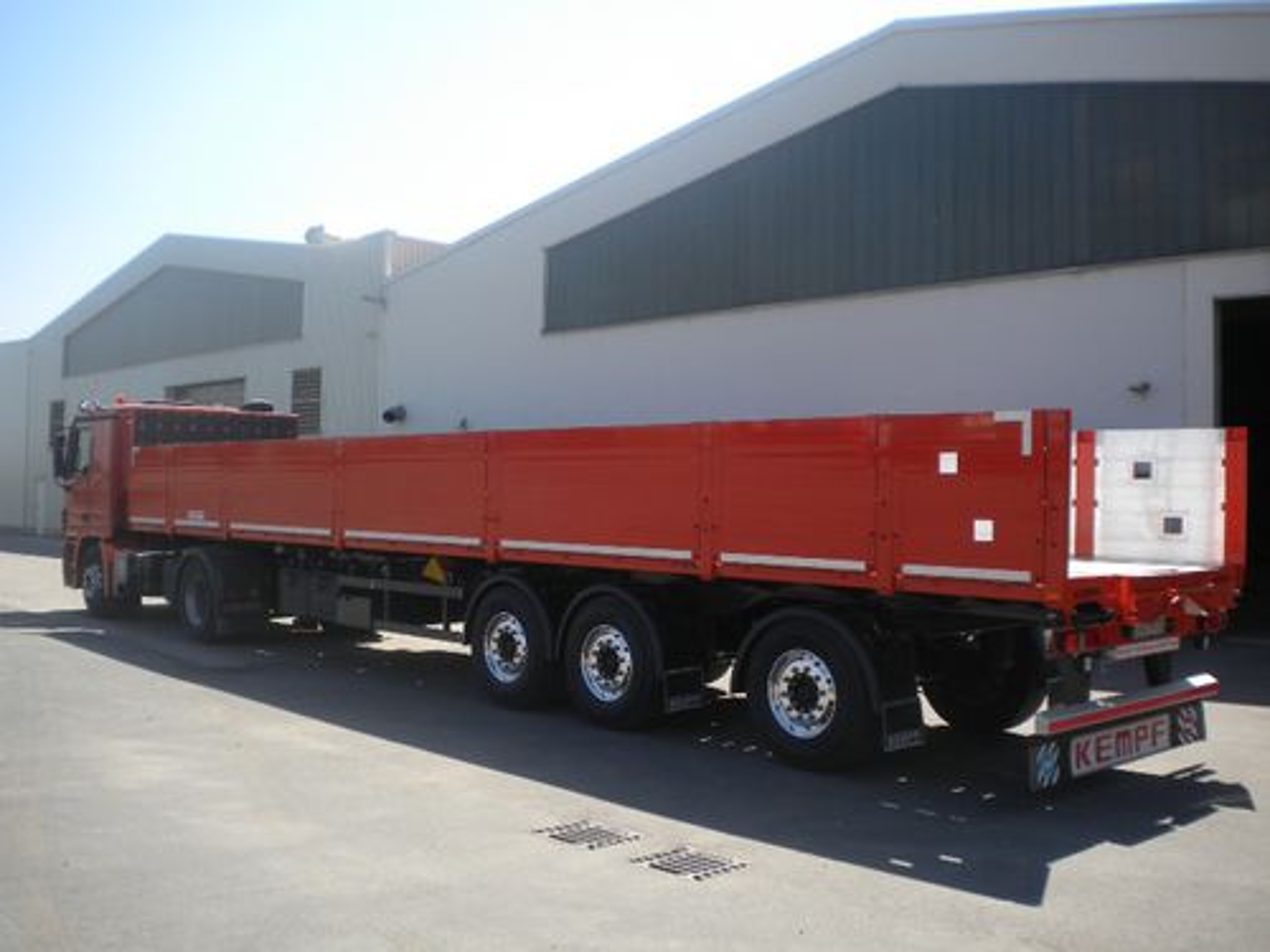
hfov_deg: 52.6
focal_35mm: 35
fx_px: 1284
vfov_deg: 40.7
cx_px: 635
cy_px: 476
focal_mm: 6.3
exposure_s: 1/342
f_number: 4.6
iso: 80
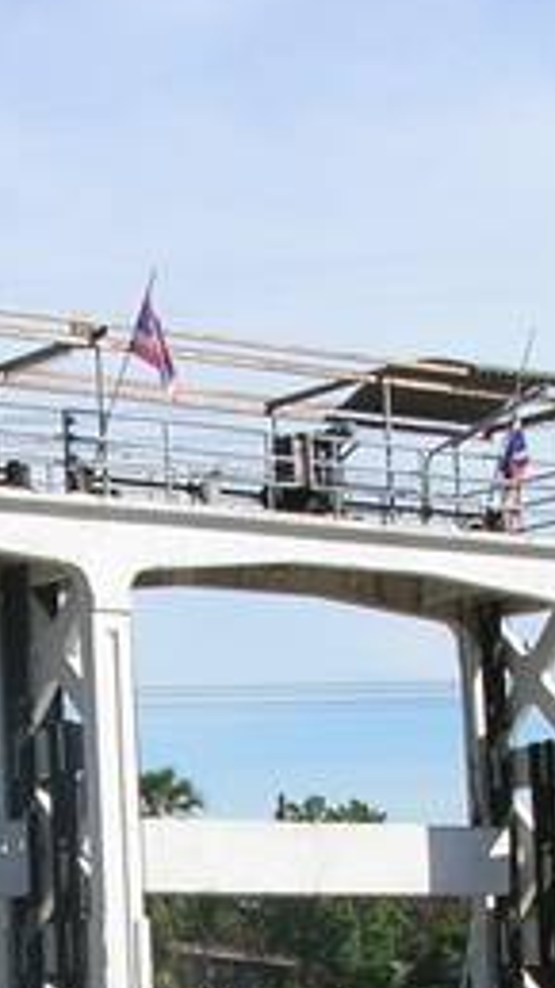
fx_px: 3089
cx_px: -11
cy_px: 906
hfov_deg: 10.2
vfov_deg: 17.9
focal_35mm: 118
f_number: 5.6
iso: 50
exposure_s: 1/320
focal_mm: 5.8
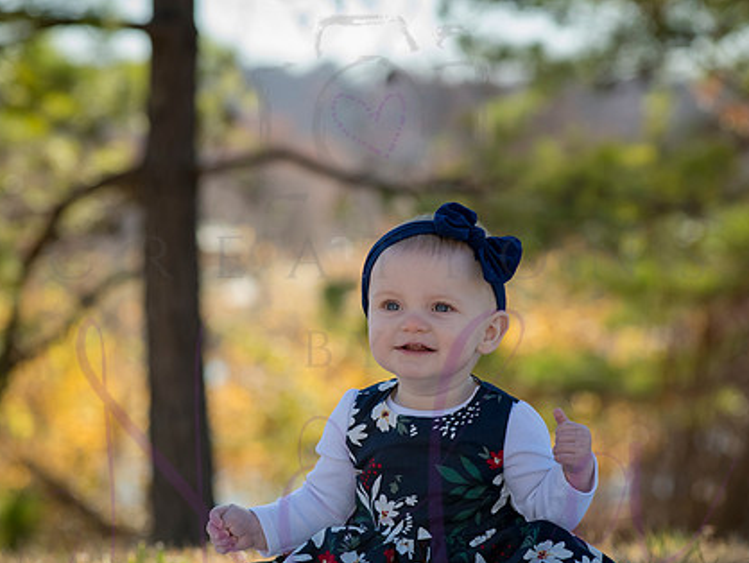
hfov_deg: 11.0
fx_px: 3897
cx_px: 378
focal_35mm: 180
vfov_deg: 8.3
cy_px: 345
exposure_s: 1/640
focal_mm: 135
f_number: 5.6
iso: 400
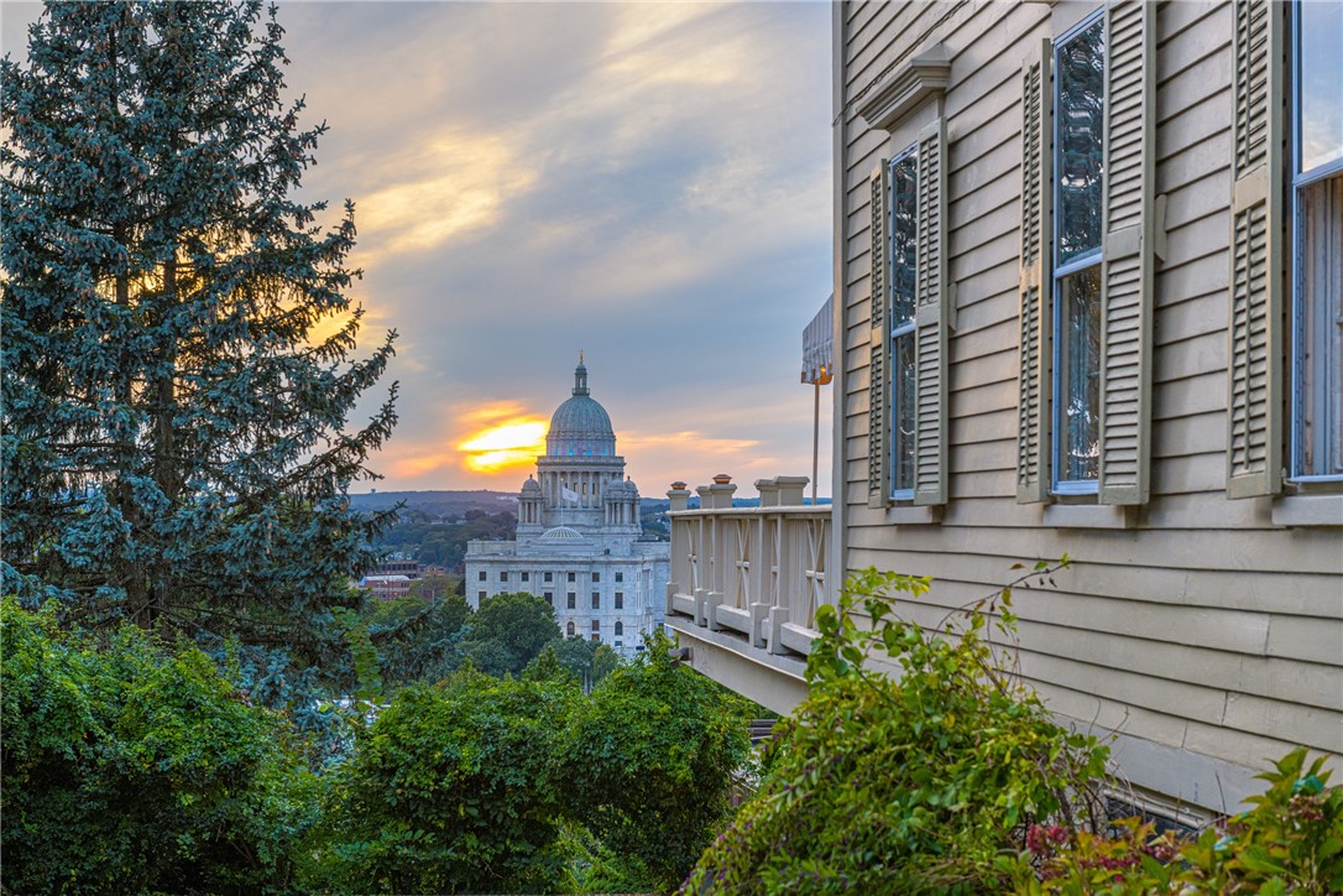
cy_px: 448
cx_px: 672
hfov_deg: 28.8
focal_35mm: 70
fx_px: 2611
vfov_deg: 19.5
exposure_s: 1/80
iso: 400
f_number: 7.1
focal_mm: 70
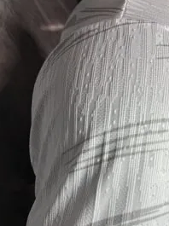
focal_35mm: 46
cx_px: 142
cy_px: 167
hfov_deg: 30.5
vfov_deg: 40.2
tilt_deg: -17.0
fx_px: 300
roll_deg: +7.0
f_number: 1.78
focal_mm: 6.76
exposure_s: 1/220
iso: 64
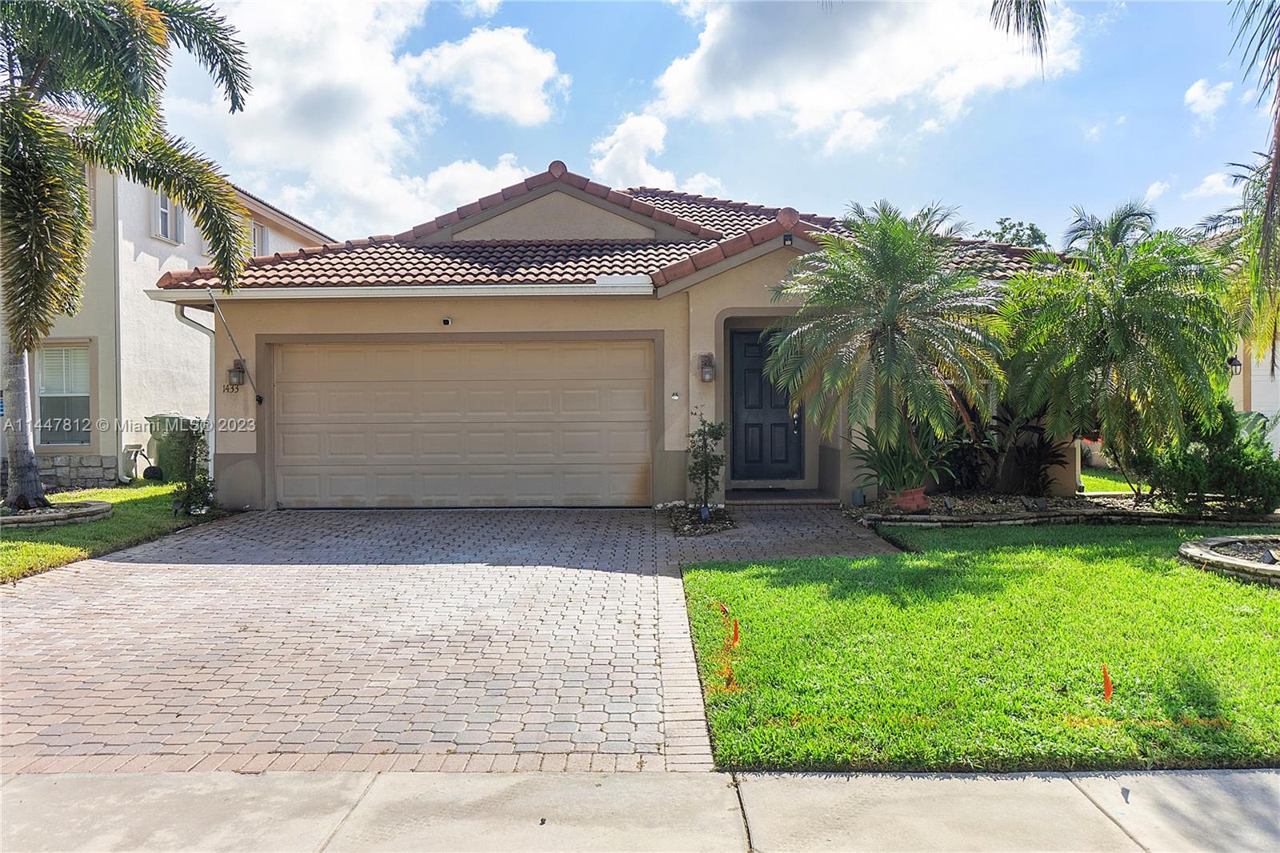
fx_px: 889
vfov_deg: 51.3
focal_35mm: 25
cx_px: 640
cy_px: 426
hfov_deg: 71.5
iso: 200
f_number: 8
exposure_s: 1/800
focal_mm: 17
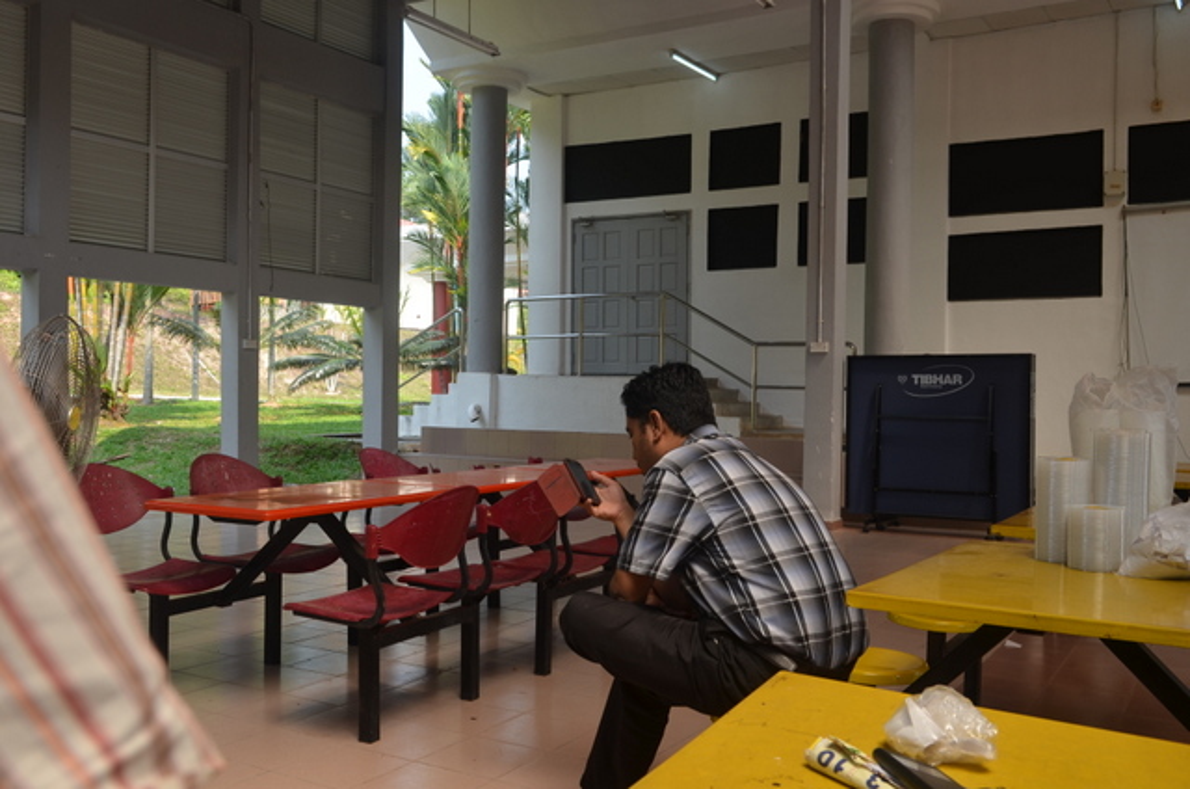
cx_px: 595
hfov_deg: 57.3
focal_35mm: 33
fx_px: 1089
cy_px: 394
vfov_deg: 39.8
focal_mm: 22
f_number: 5.6
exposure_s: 1/125
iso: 100
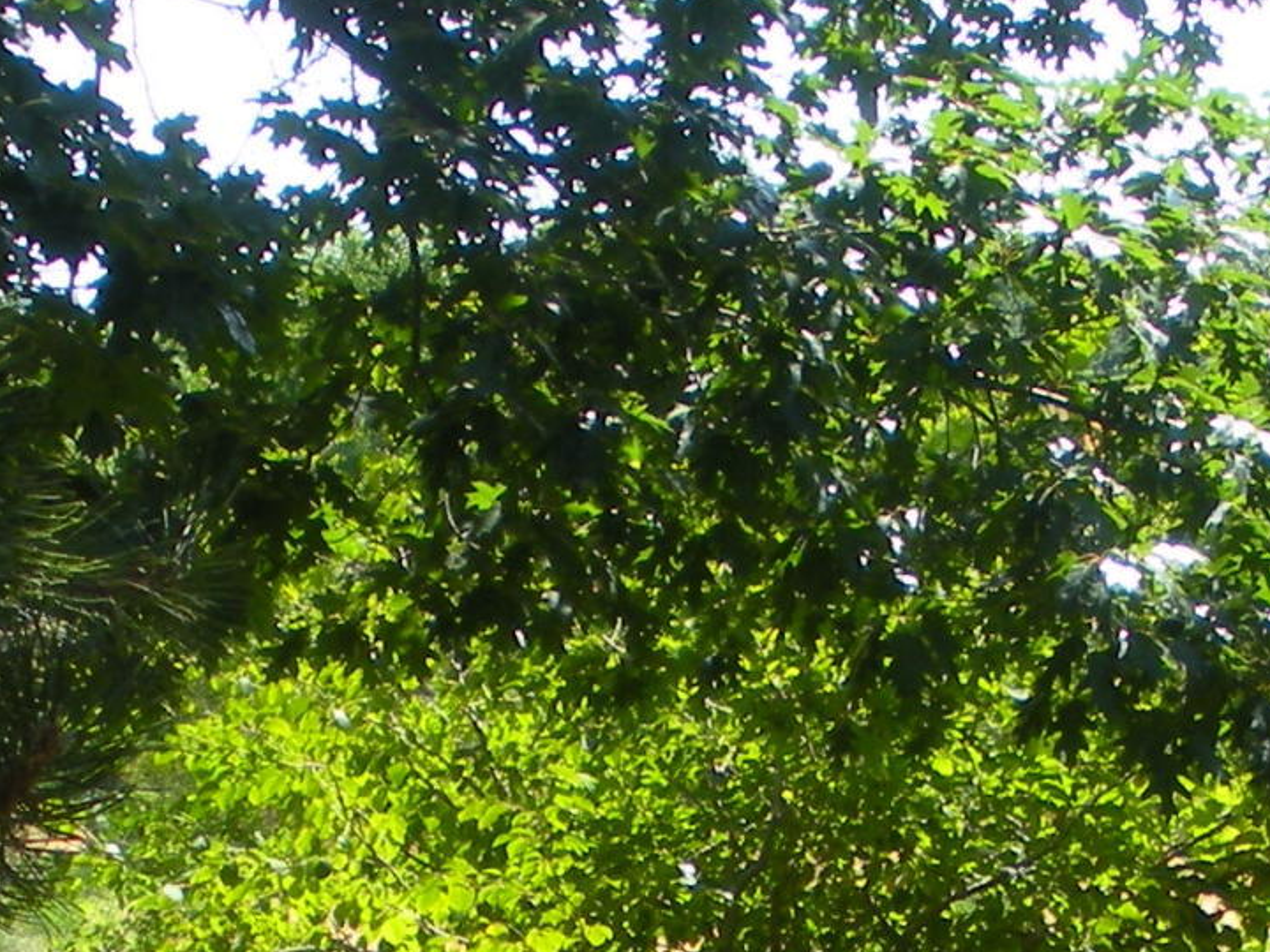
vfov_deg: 9.6
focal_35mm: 150
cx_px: 1005
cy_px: 1440
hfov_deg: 13.1
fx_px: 5503
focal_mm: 6.3
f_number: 3.5
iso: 64
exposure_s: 1/215
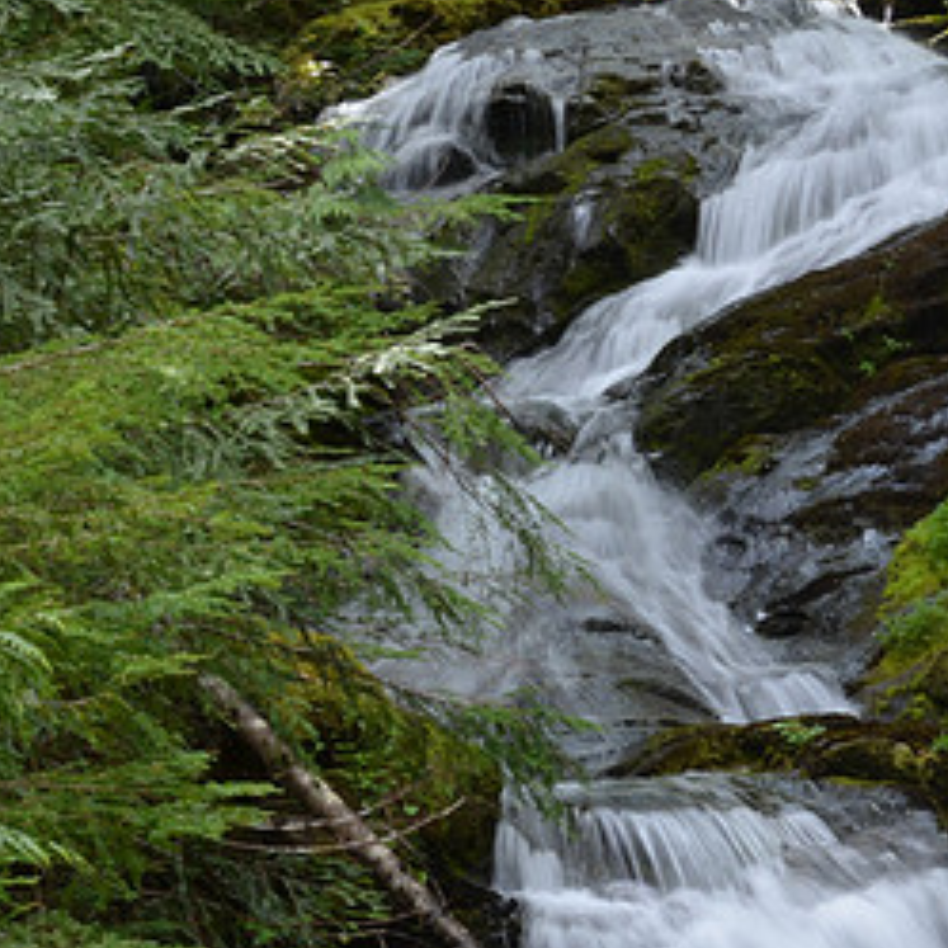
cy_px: 499
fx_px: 6414
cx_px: 693
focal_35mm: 207
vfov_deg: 8.5
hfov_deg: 8.4
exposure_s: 1/8
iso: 200
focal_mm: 70
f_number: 22
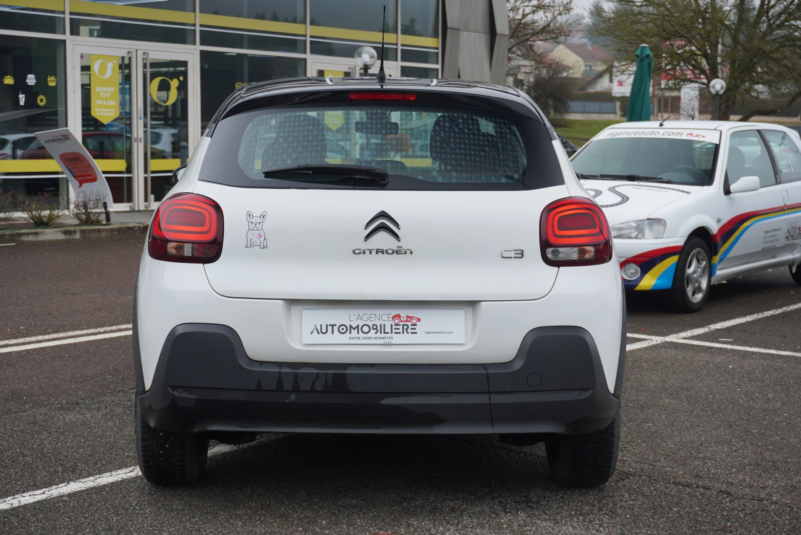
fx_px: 1302
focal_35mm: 58
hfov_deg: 34.2
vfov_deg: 23.2
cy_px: 268
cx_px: 400
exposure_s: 1/60
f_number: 5.6
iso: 160
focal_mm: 39
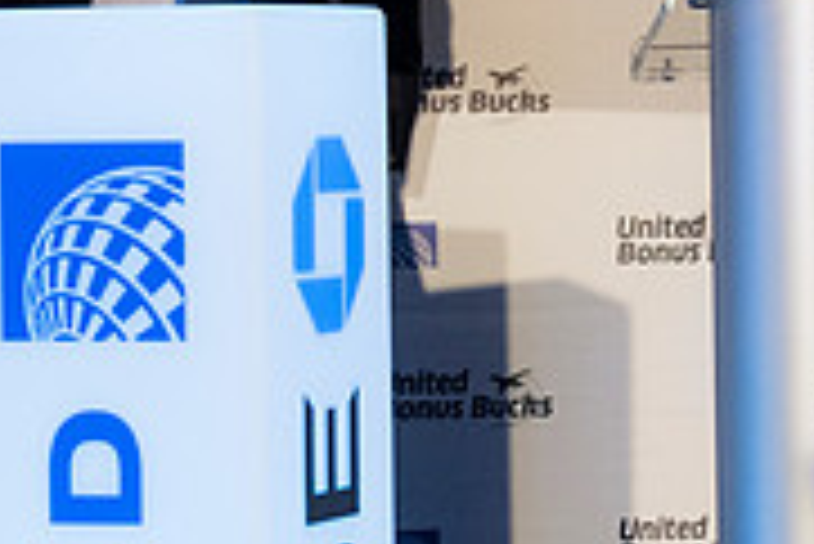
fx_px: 5001
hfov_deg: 9.3
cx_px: 711
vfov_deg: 6.2
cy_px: 45
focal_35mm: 221
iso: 720
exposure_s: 1/200
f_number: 2.8
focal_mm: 46
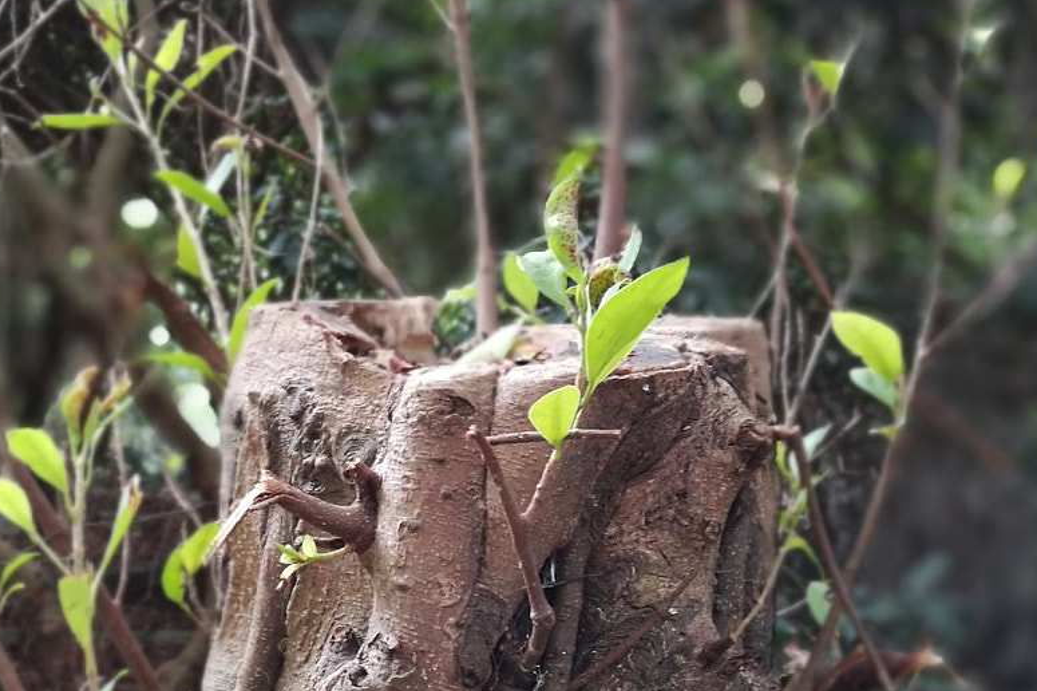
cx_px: 343
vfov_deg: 23.3
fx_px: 1670
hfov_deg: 34.2
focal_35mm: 58
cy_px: 384
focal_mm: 4.5
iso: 200
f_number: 4
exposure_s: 1/30
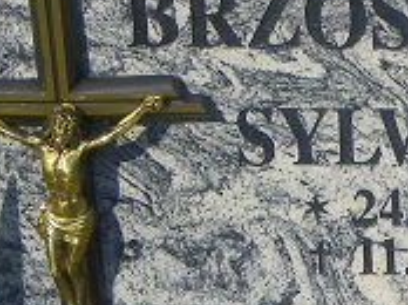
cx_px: 640
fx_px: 2778
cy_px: 150
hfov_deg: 8.2
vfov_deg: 6.3
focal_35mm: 236
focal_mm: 11.4
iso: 64
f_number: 5.6
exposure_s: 1/400
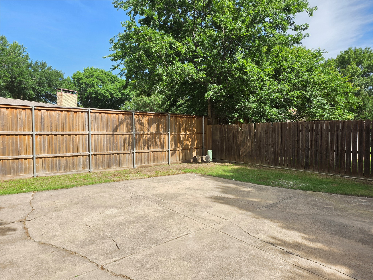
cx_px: 186
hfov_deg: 73.9
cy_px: 140
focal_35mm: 23
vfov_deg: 58.9
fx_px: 248
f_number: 1.7
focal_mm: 6.25
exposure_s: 1/2693
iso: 80
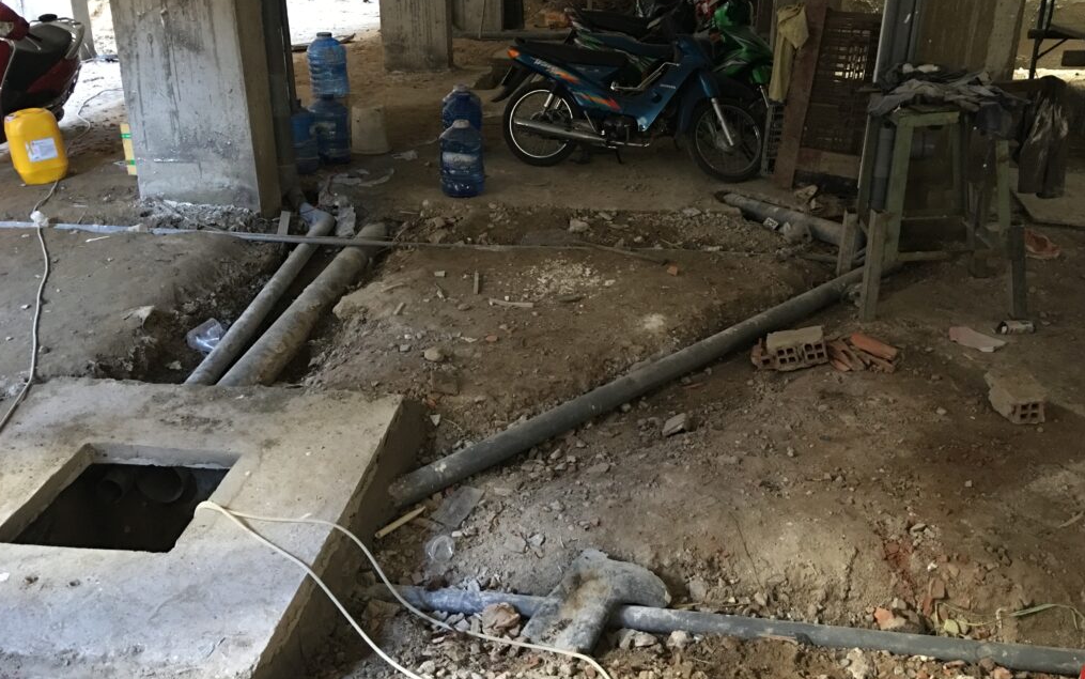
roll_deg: +0.4
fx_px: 917
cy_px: 277
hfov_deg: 61.2
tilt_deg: -21.0
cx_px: 539
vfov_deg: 40.5
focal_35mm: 31
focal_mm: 4.15
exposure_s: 1/8
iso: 160
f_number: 2.2
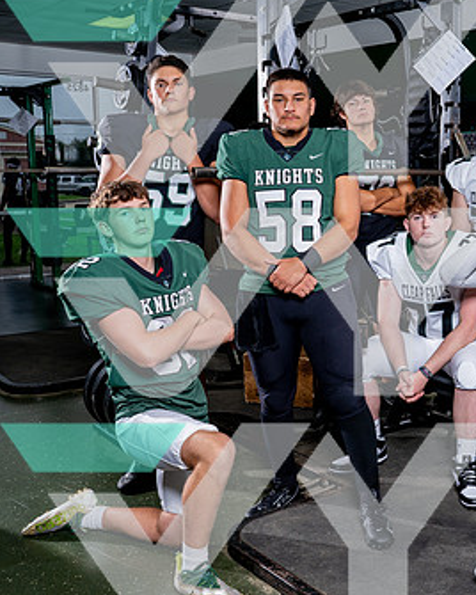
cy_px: 303
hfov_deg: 30.8
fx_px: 810
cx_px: 458
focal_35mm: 46
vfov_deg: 40.3
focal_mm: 28
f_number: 8
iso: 100
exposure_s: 1/250
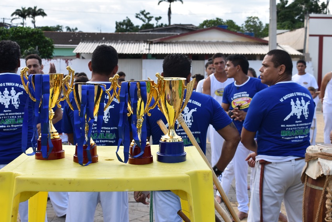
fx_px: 535
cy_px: 107
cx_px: 165
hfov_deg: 34.5
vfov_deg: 23.4
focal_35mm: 58
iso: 200
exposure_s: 1/200
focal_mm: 32
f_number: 6.3
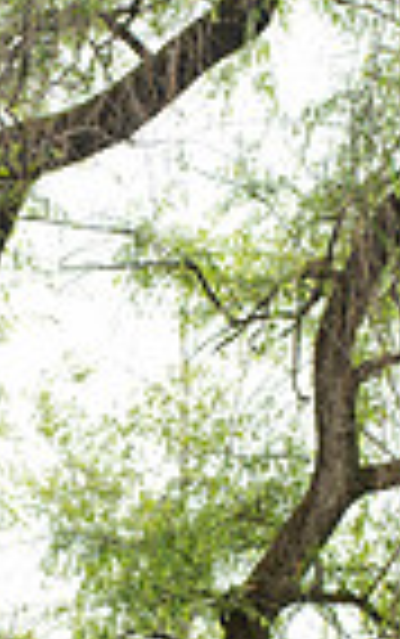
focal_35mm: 113
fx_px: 1967
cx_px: 97
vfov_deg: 18.1
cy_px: 594
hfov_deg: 11.6
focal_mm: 35
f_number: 3.5
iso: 100
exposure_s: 1/500
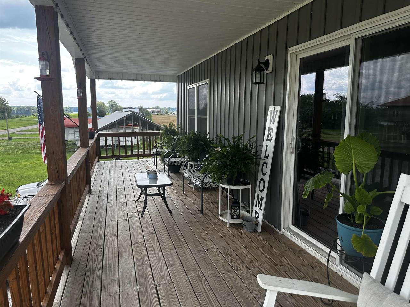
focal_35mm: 24
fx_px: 284
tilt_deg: -8.6
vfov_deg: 56.8
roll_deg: -0.5
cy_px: 154
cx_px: 205
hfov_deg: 71.6
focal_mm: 6.86
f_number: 1.78
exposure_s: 1/989
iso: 80
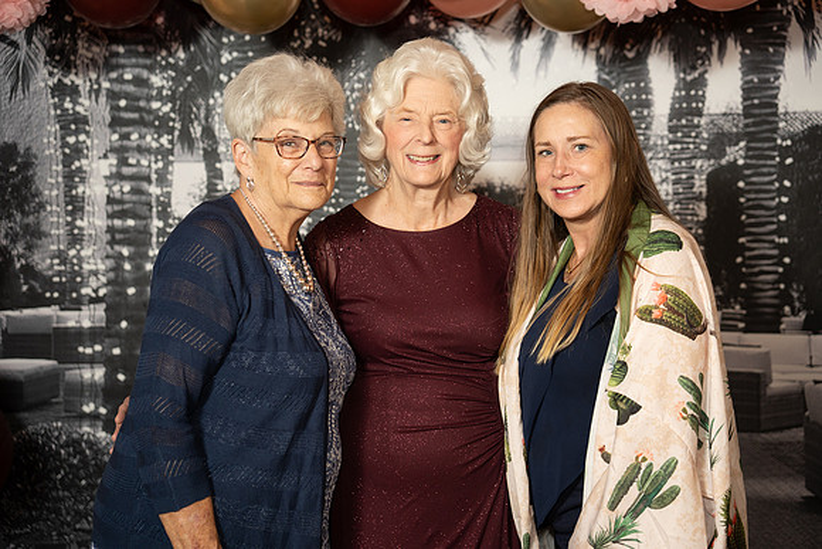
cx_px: 411
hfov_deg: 34.9
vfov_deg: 23.7
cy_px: 274
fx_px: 1309
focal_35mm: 57
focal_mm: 57.3
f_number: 2.8
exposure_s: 1/160
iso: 1000
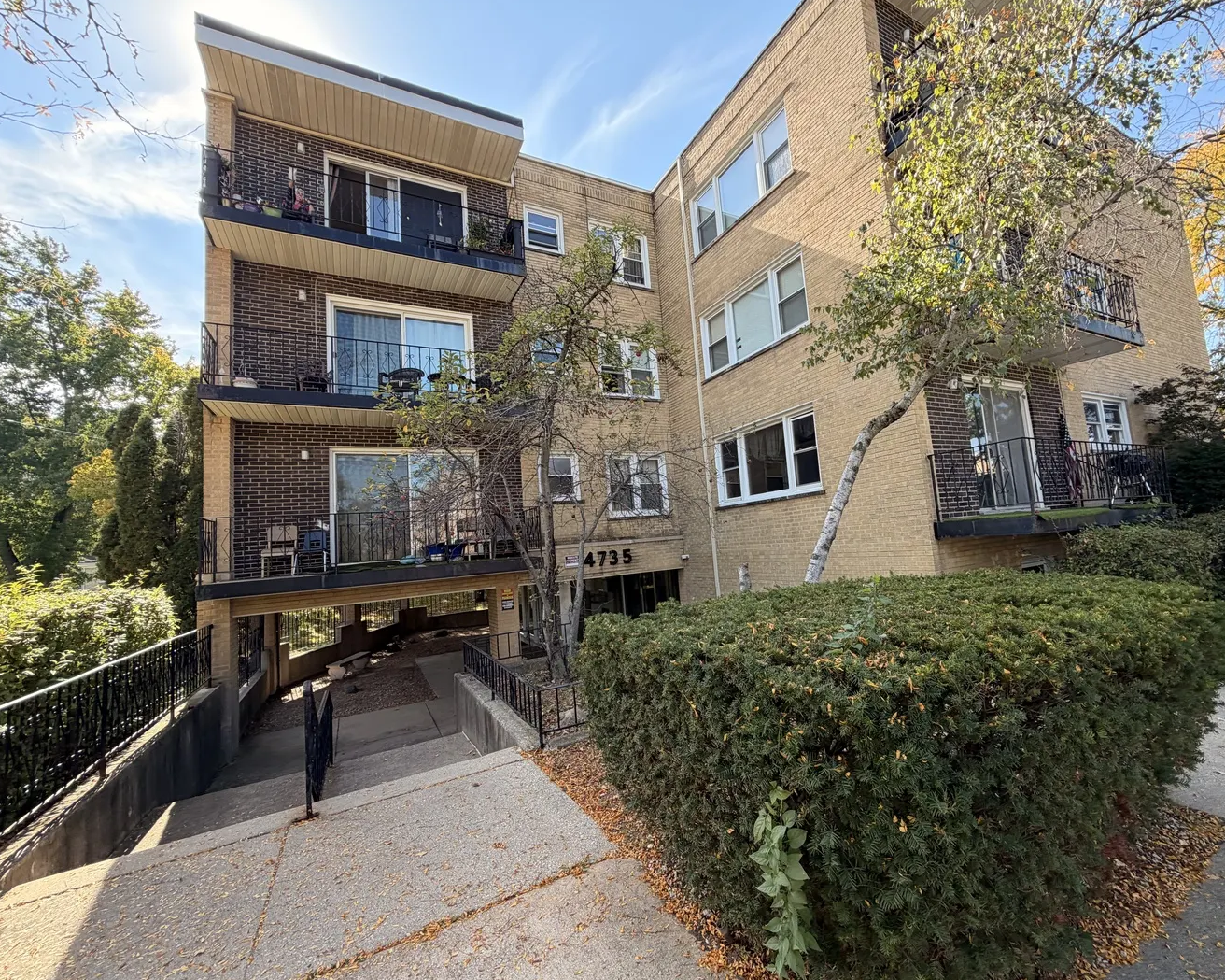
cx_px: 669
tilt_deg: +7.0
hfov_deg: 96.5
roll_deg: +5.6
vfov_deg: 84.0
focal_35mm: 15
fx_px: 544
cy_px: 485
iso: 40
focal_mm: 2.22
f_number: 2.2
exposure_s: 1/233
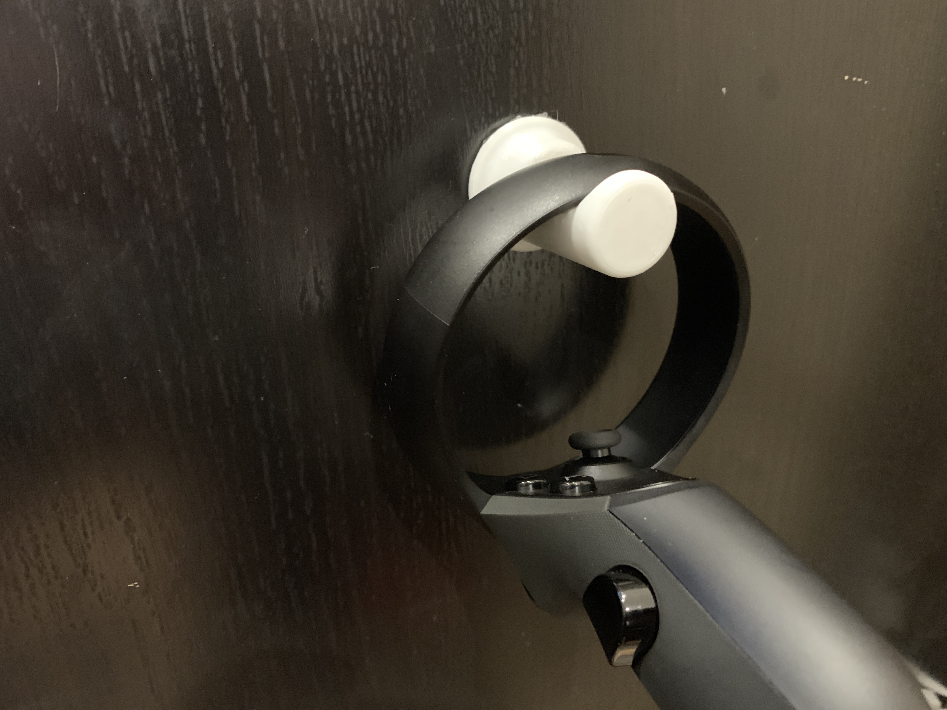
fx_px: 711
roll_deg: +4.6
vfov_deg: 53.1
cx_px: 474
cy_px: 355
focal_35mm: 26
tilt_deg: -25.9
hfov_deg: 67.3
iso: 1600
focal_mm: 4.25
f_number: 1.8
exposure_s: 1/15
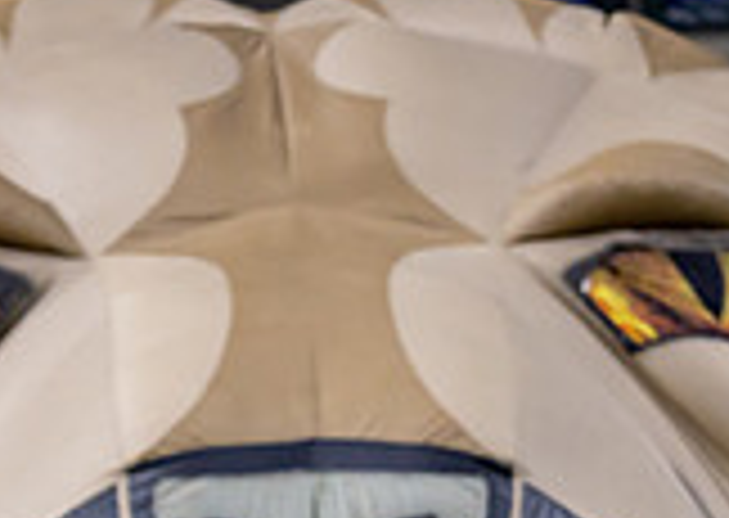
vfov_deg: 2.7
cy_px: 867
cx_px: 244
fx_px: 10806
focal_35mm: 523
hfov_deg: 3.9
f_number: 1.8
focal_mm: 135
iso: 1000
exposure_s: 1/1600
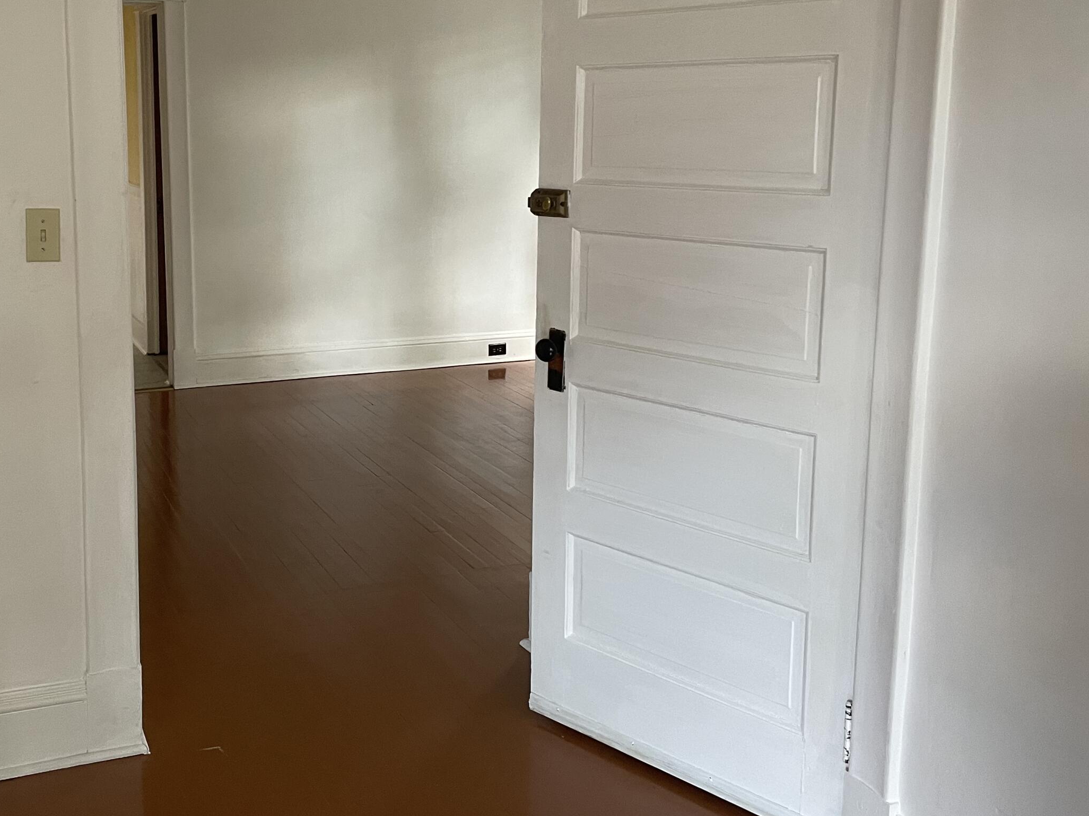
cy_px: 297
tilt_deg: -6.7
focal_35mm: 38
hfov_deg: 48.0
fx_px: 1195
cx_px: 349
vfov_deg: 37.4
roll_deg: +0.8
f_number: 1.6
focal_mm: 4.2
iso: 160
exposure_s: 1/60
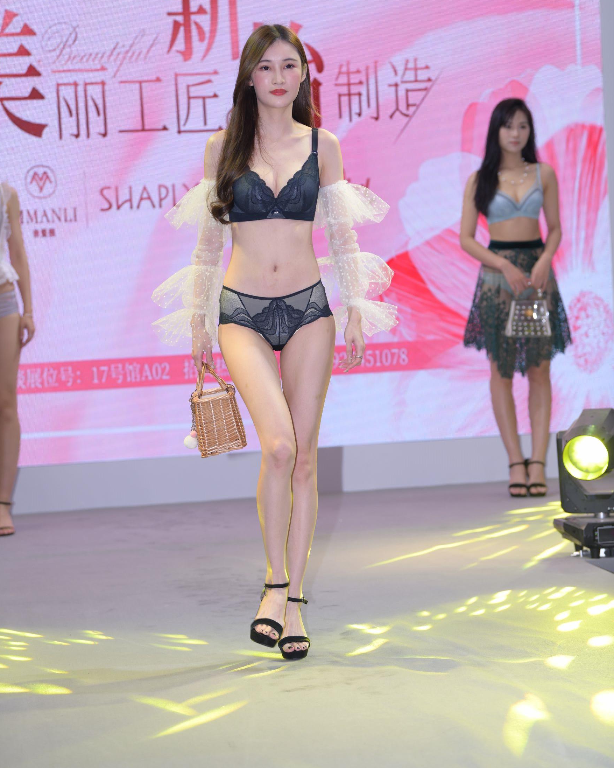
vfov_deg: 17.0
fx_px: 2567
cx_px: 307
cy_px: 347
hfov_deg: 13.6
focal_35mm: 113
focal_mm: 100
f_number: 3.5
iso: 320
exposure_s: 1/250
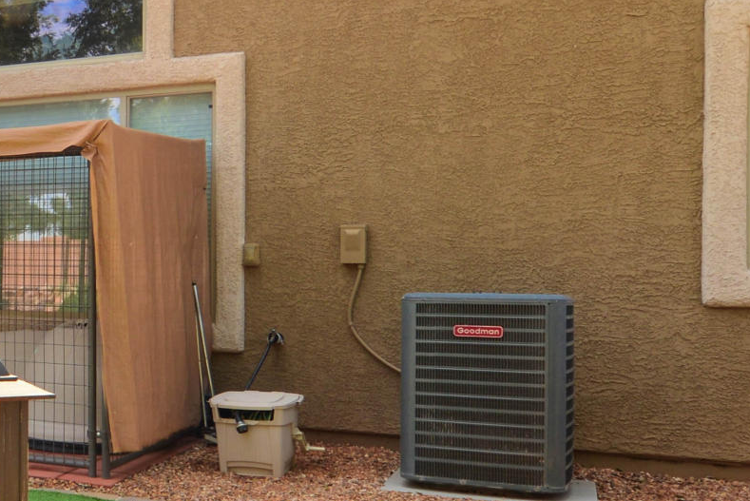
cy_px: 258
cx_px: -140
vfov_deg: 23.8
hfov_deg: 30.1
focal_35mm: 57
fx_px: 1188
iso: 500
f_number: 13
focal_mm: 15
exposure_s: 1/160
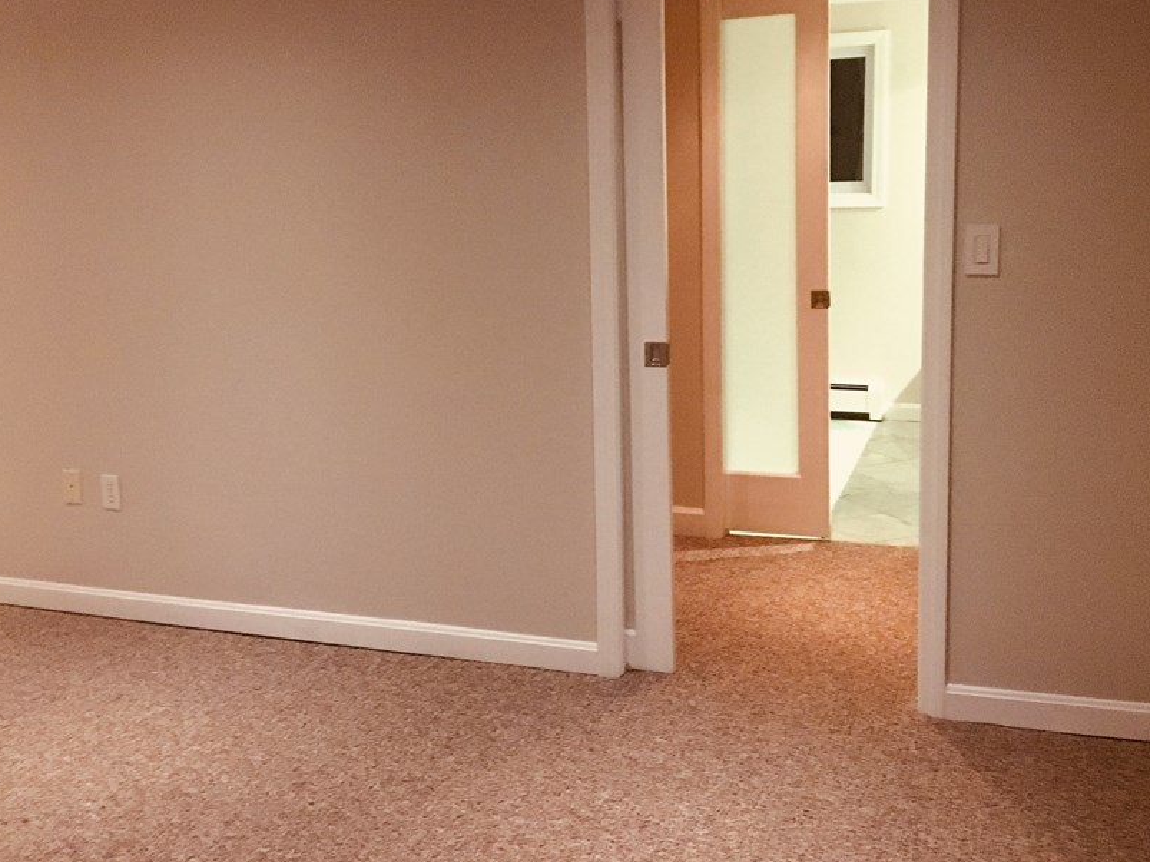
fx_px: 1229
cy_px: 344
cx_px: 543
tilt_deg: -8.3
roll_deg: +1.4
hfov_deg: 50.1
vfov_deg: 38.5
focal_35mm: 37
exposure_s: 1/17
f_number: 2.2
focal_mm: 4.15
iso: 320
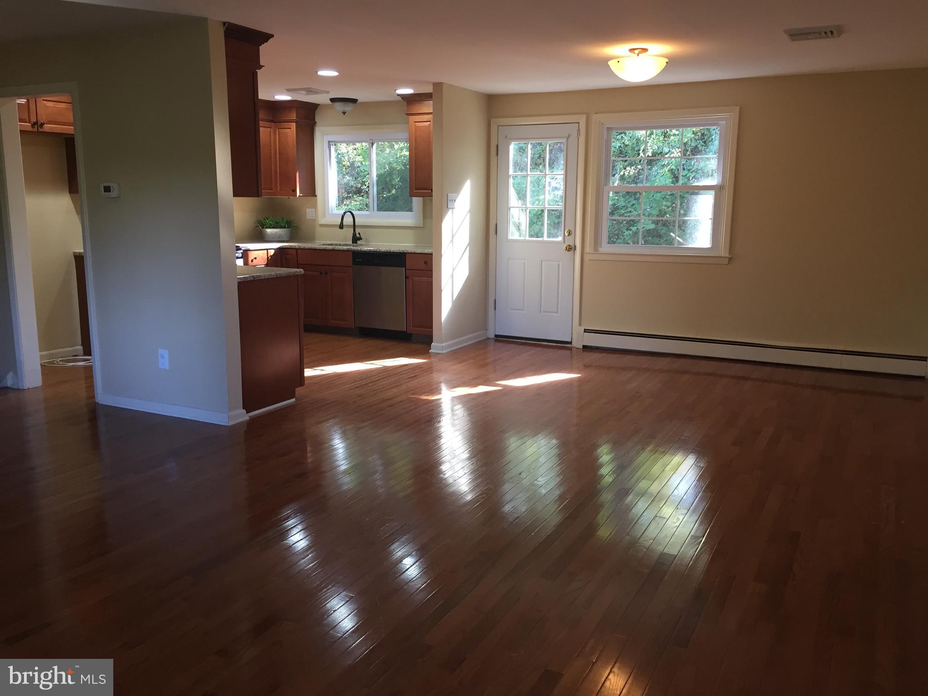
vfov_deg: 48.2
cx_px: 464
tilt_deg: -9.6
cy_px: 348
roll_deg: -0.4
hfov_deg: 61.7
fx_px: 777
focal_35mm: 29
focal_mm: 4.15
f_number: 2.2
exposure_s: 1/30
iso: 64
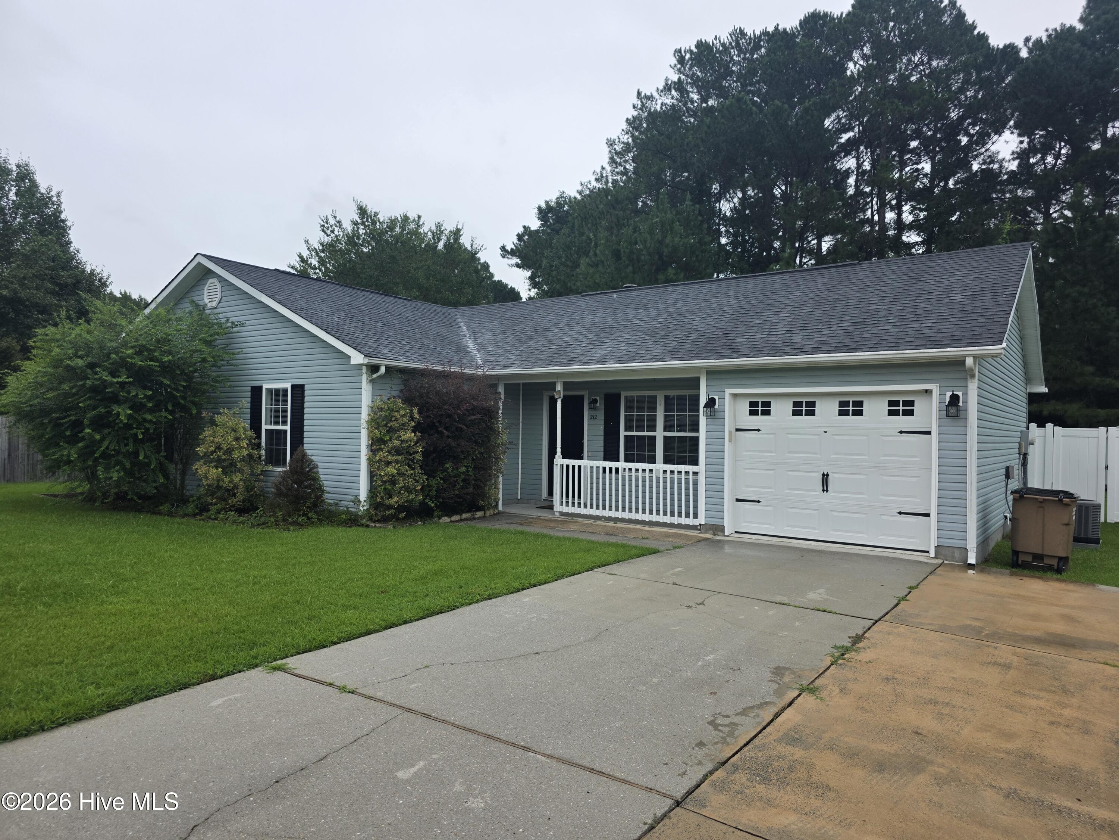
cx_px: 560
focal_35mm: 23
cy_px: 420
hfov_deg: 73.9
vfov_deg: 58.9
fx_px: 744
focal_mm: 6.3
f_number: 1.7
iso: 80
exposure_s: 1/1869
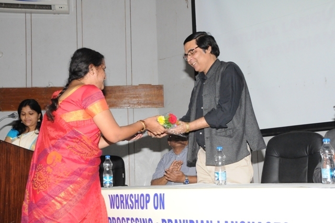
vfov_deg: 28.0
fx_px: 446
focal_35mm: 48
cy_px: 112
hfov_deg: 41.2
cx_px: 168
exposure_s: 1/125
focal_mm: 32
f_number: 9
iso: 3200
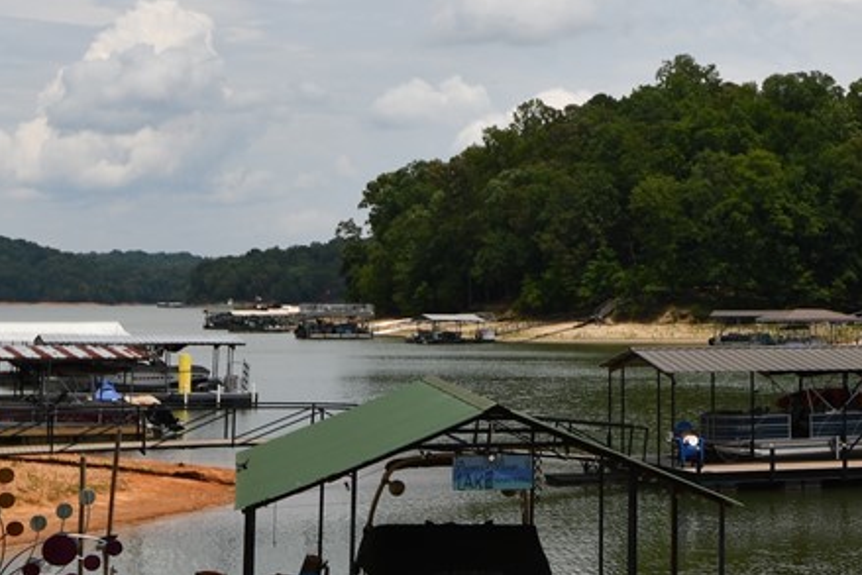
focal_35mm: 89
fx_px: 2132
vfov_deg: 15.1
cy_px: -14
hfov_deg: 22.2
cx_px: 799
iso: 100
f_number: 9
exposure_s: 1/320
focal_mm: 24
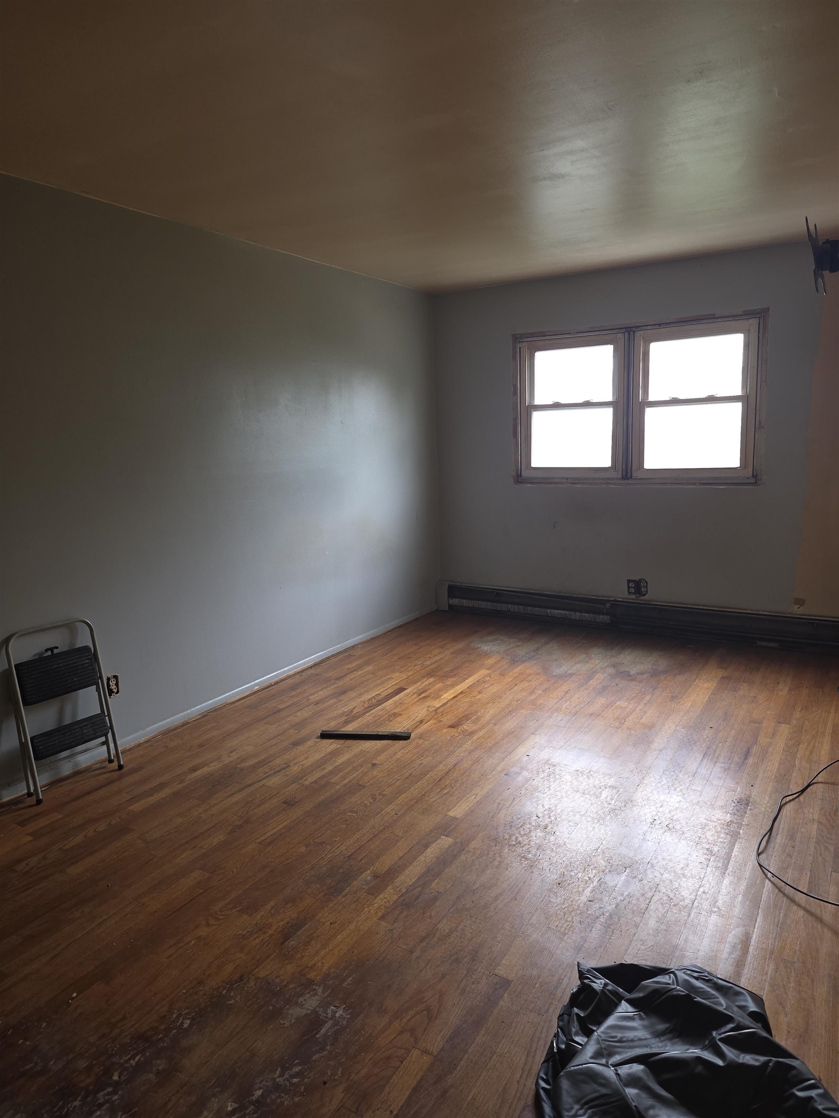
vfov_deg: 73.9
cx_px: 420
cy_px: 559
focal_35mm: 23
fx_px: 743
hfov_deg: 58.9
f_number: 1.7
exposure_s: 1/60
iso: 64
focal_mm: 6.25
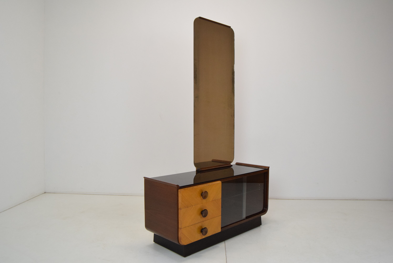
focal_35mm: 27
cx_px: 196
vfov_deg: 48.0
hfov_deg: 67.3
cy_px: 132
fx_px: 295
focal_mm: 18
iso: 1600
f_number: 7.1
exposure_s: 1/200
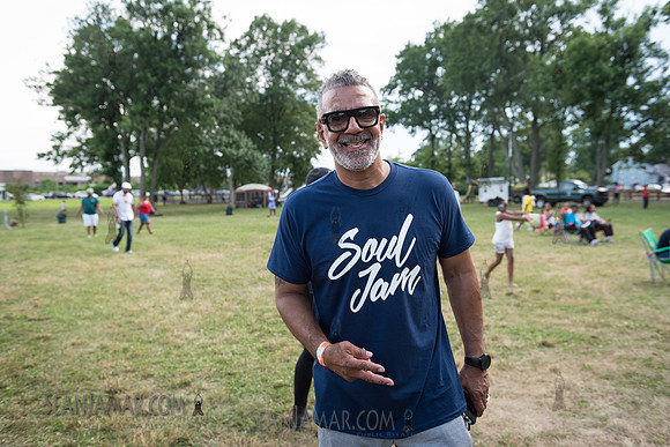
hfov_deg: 60.3
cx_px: 335
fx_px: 577
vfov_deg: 42.3
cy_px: 224
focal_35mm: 31
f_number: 4
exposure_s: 1/250
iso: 250
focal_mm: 31
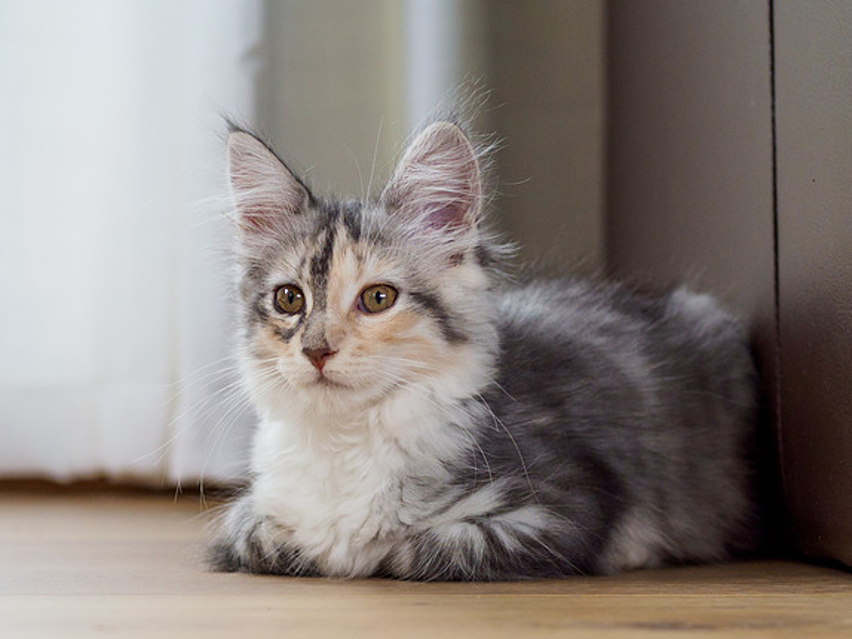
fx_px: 2315
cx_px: 423
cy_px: 354
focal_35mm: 94
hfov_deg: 20.9
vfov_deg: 15.7
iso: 400
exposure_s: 1/200
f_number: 2
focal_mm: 25
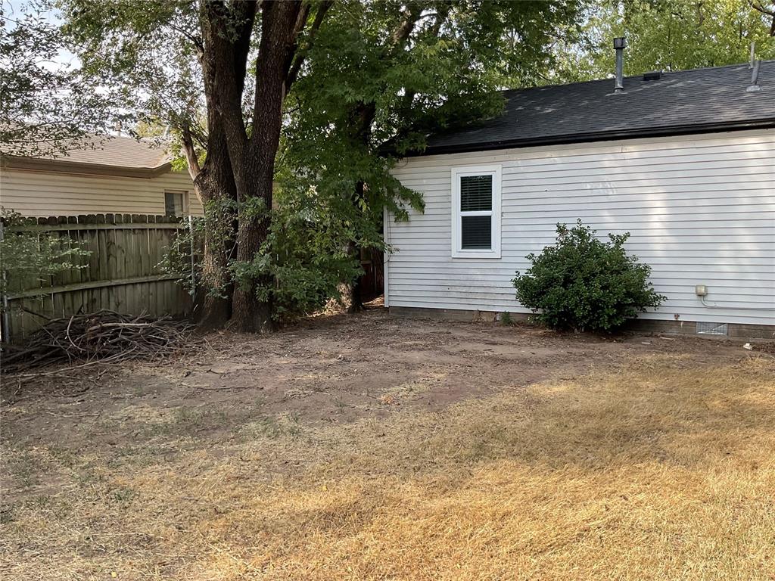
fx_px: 649
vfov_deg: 48.2
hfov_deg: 61.7
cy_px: 290
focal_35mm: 29
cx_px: 388
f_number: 1.8
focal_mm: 3
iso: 16
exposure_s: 1/322
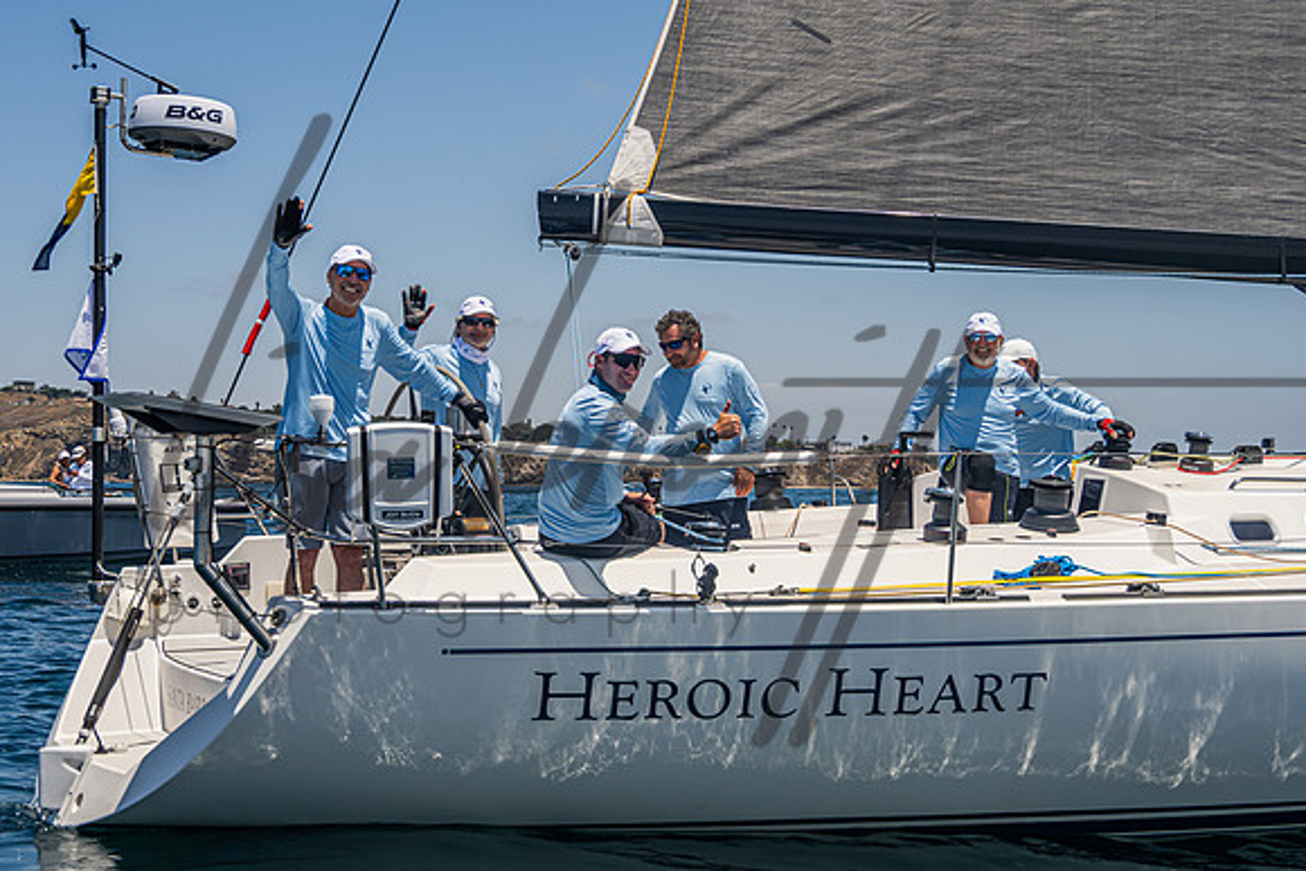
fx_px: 2126
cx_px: 637
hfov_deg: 34.2
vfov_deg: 23.2
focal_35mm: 59
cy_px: 402
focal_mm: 44
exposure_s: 1/1600
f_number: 8
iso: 320
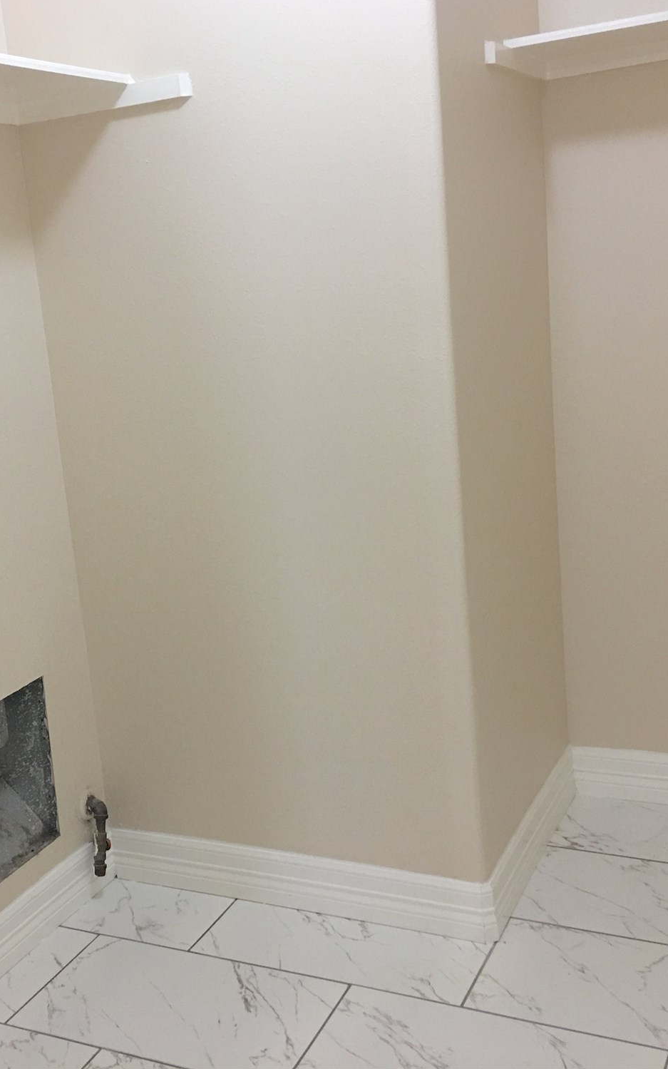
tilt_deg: -10.0
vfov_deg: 47.2
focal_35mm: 42
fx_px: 1223
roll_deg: +5.4
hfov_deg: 30.4
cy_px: 522
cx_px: 249
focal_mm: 4.15
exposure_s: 1/15
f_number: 2.2
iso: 50
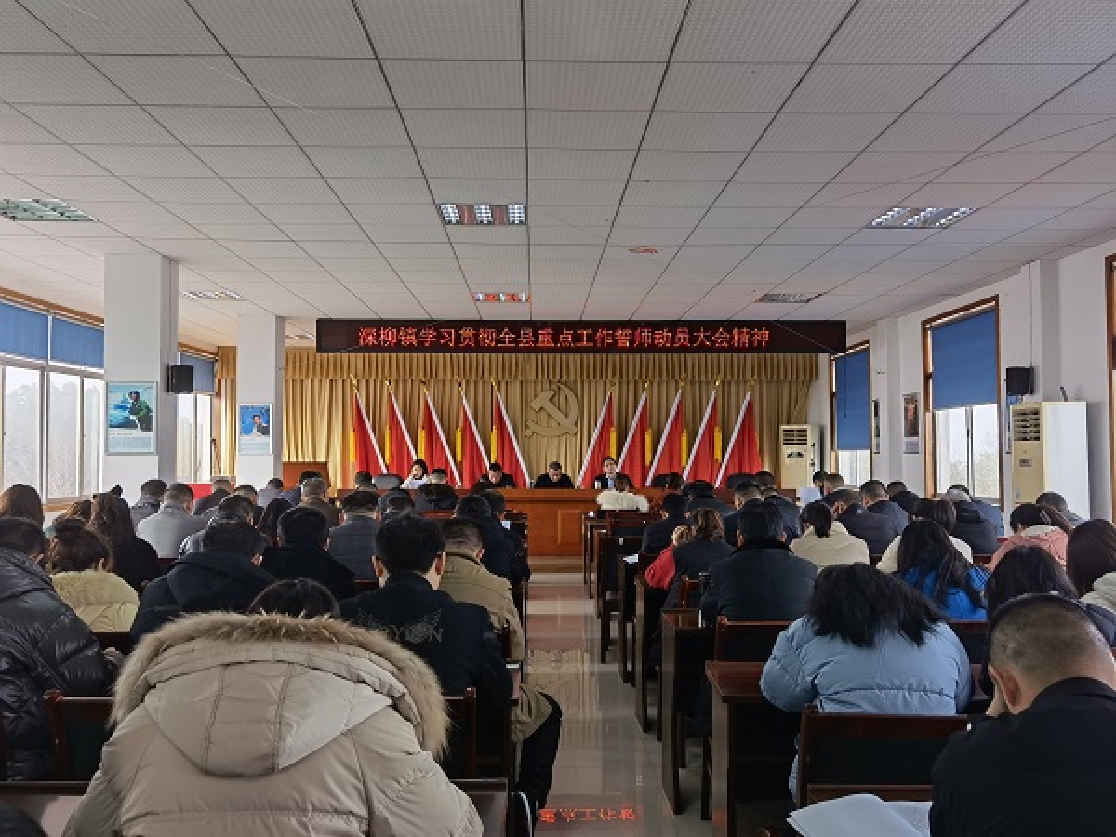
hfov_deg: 58.4
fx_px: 999
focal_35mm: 31
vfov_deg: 45.4
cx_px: 558
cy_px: 418
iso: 50
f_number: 1.9
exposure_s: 1/124
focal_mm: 6.67
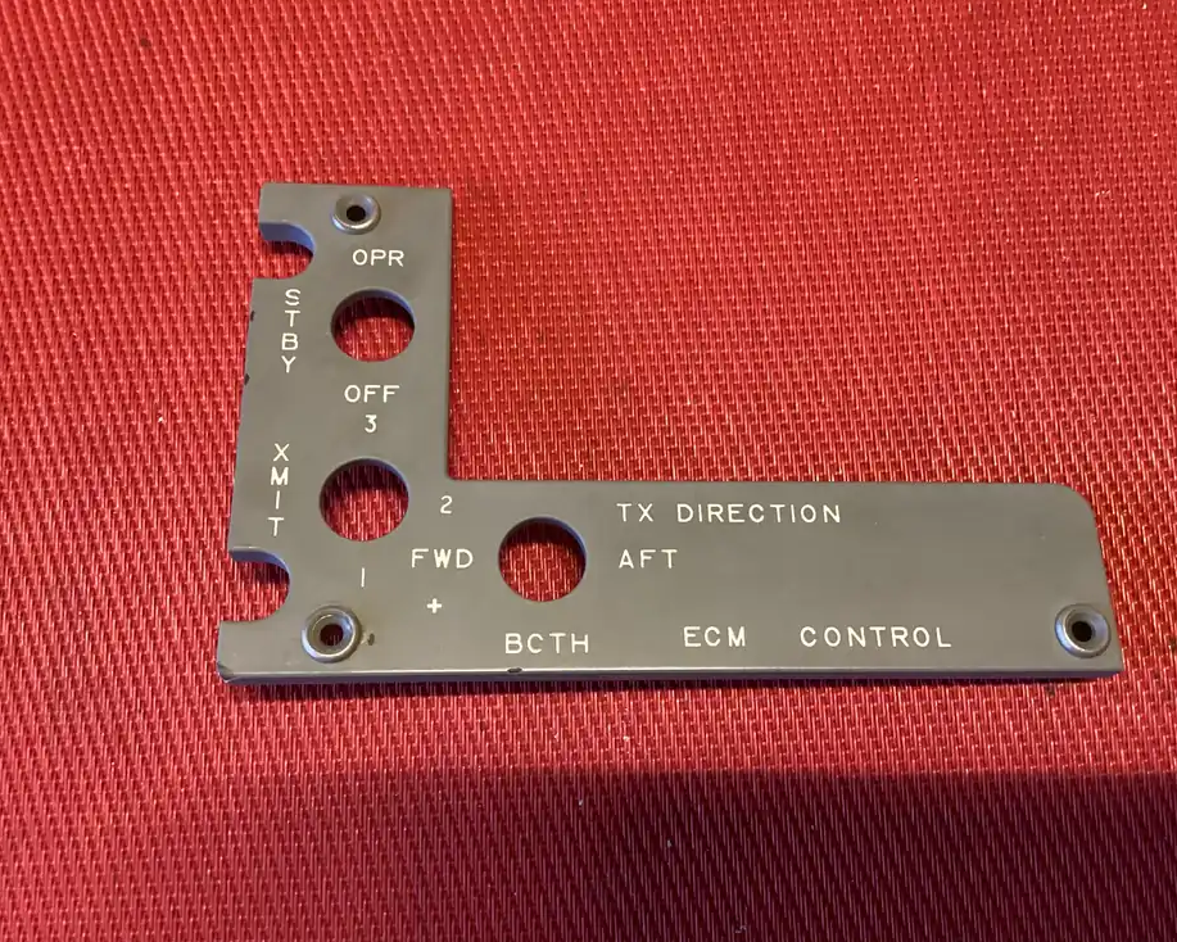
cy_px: 465
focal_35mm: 33
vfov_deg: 44.6
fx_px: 1150
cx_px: 598
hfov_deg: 54.2
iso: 400
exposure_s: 1/33
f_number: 2.4
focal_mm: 3.3
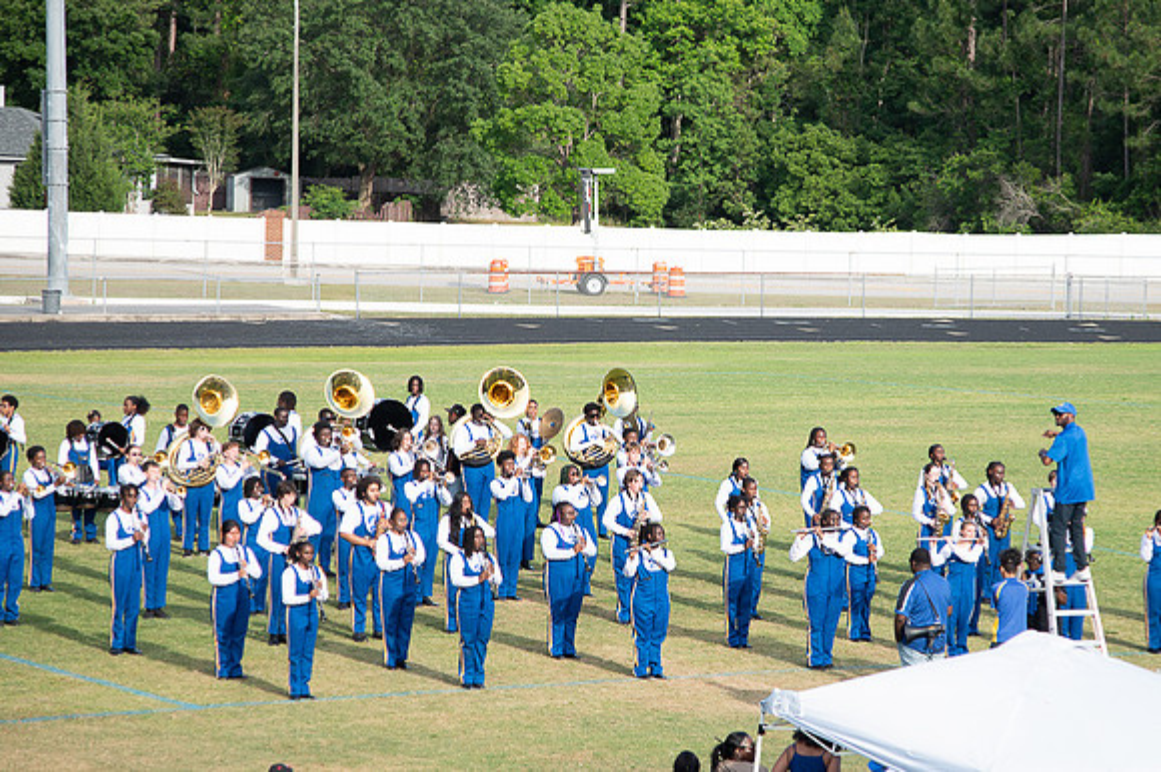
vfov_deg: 9.1
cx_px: 675
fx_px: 4865
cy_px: 398
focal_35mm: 151
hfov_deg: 13.6
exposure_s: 1/200
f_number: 4
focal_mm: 105
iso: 100
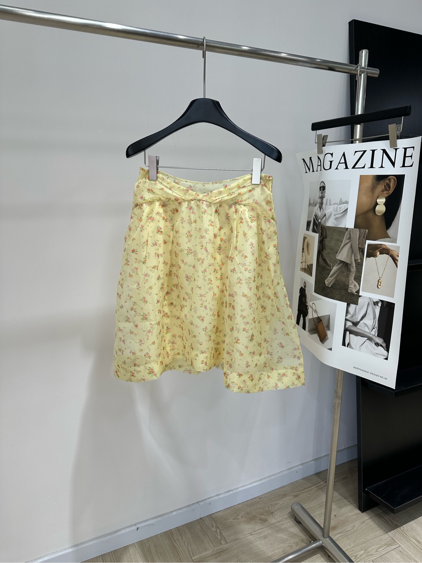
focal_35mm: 24
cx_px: 211
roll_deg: -0.3
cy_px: 282
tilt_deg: -14.8
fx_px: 390
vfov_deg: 71.6
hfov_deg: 56.8
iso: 80
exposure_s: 1/261
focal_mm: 6.86
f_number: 1.78
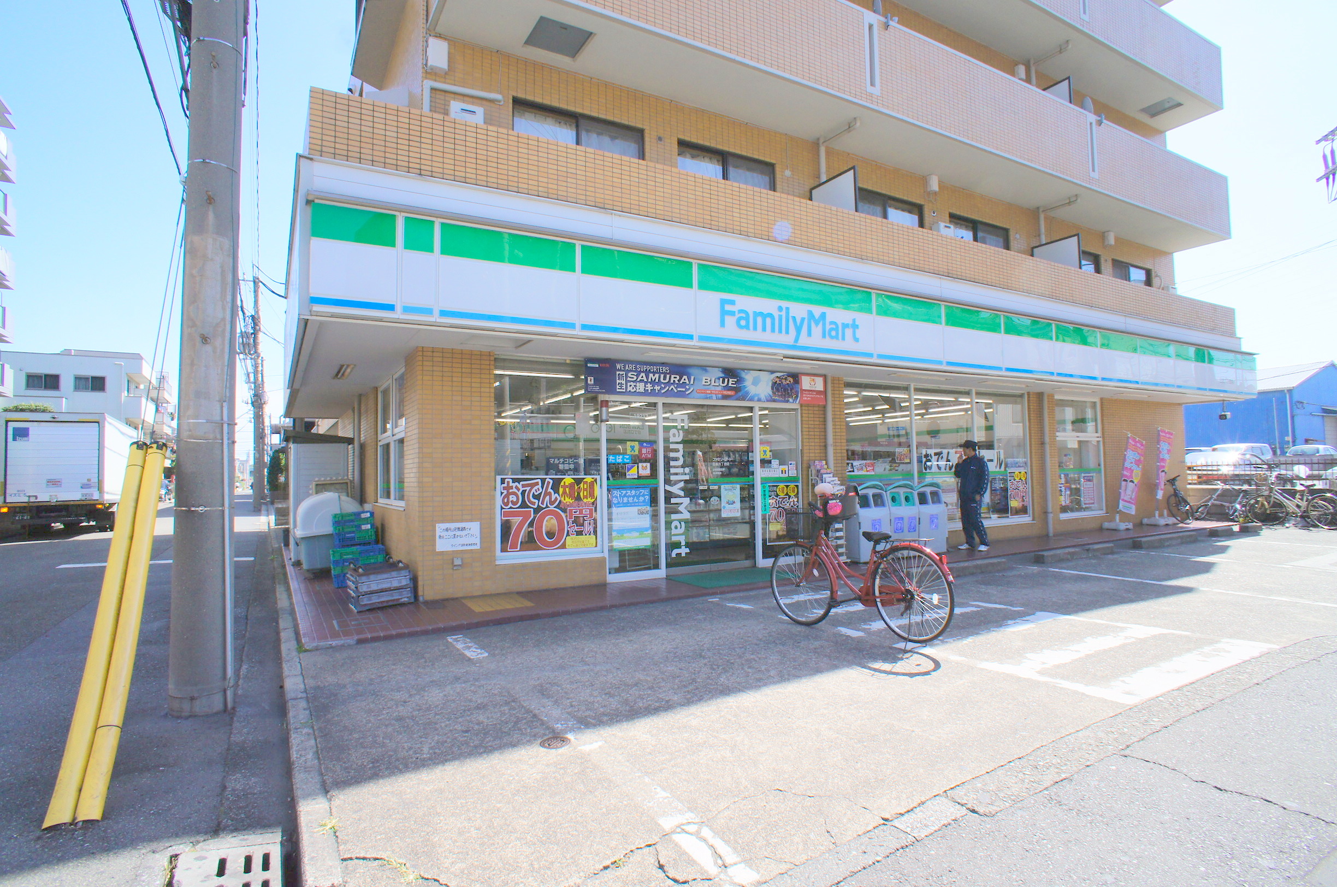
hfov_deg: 73.8
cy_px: 444
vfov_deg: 53.0
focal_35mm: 24
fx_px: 890
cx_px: 668
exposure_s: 1/250
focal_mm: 16
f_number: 13
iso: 320
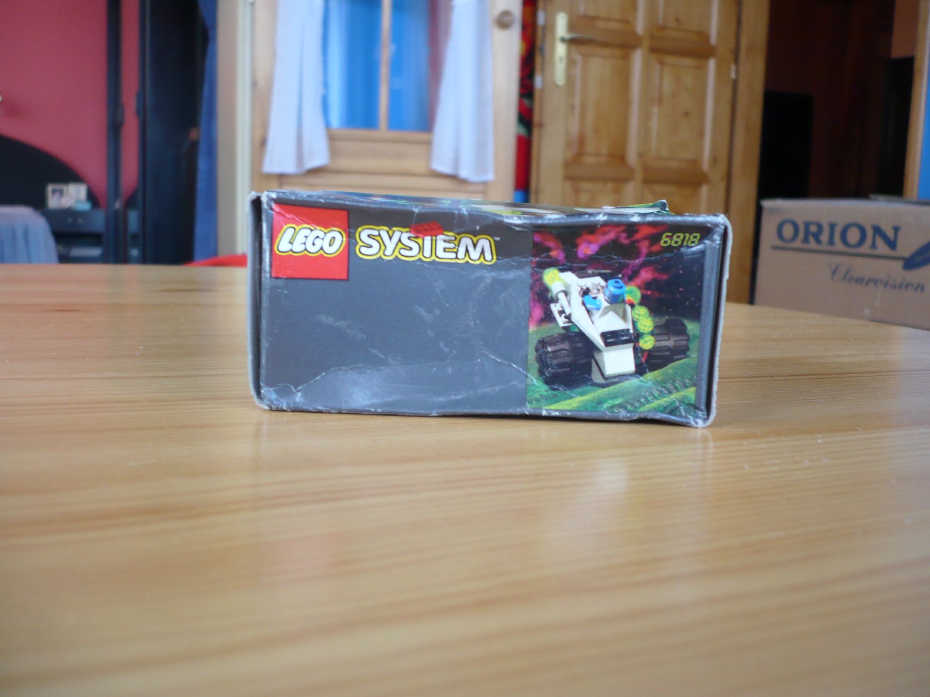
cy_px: 348
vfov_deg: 40.7
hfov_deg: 52.6
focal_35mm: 35
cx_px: 465
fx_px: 940
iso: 100
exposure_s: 1/20
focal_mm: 5.8
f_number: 2.8
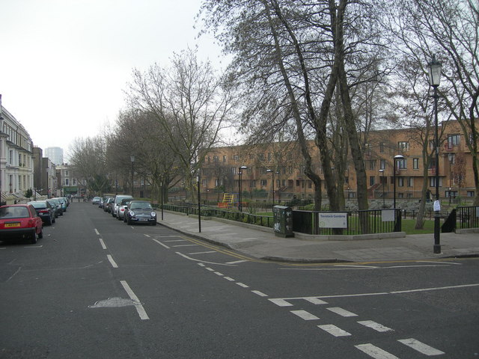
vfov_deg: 37.7
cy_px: 180
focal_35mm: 38
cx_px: 240
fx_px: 526
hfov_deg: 49.0
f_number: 2.8
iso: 50
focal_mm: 7.8
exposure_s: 1/219
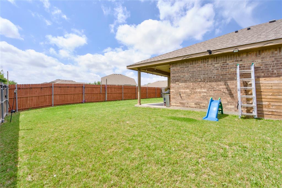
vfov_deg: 73.7
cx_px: 141
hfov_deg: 96.8
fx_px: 125
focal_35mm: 16
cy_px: 94
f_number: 9
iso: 100
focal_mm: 16
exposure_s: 1/100
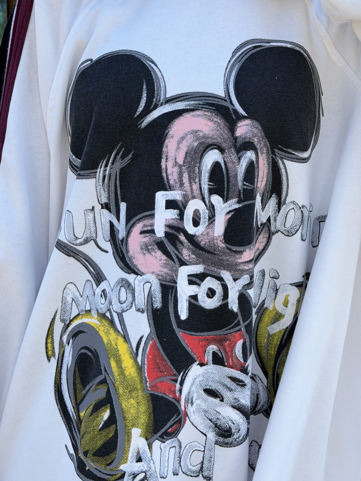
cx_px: 180
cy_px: 240
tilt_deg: -12.9
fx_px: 667
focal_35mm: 48
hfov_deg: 30.3
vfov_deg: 39.7
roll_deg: -2.0
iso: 64
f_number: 1.78
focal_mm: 6.76
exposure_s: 1/828
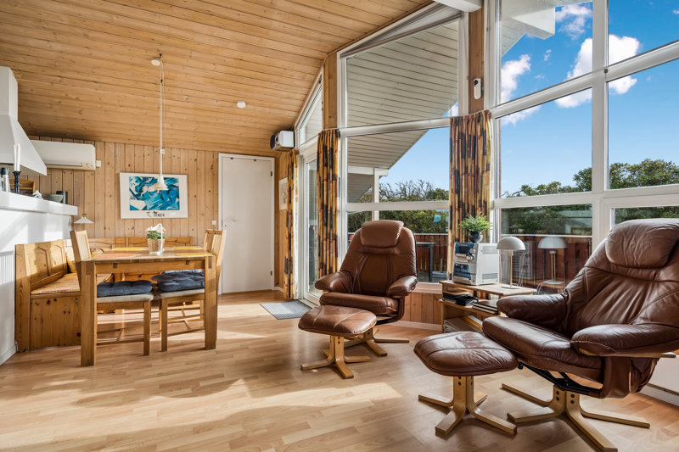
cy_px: 226
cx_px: 340
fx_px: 339
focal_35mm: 18
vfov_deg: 67.4
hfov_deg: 90.0
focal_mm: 18
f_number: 6.3
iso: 400
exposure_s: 1/50
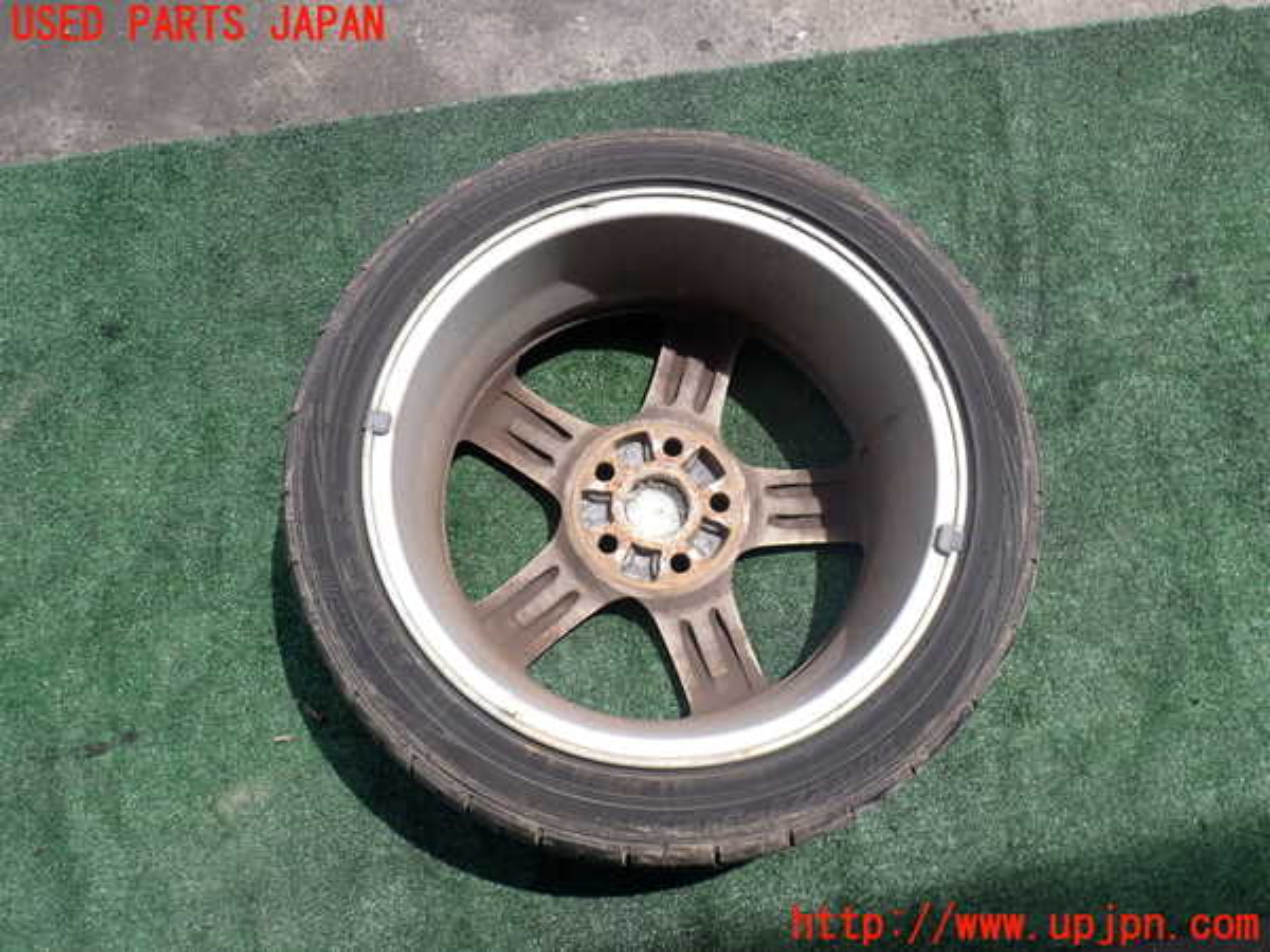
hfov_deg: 60.0
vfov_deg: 46.8
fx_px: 1101
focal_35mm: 30
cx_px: 635
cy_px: 476
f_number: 3.2
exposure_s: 1/640
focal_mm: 5.4
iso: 100
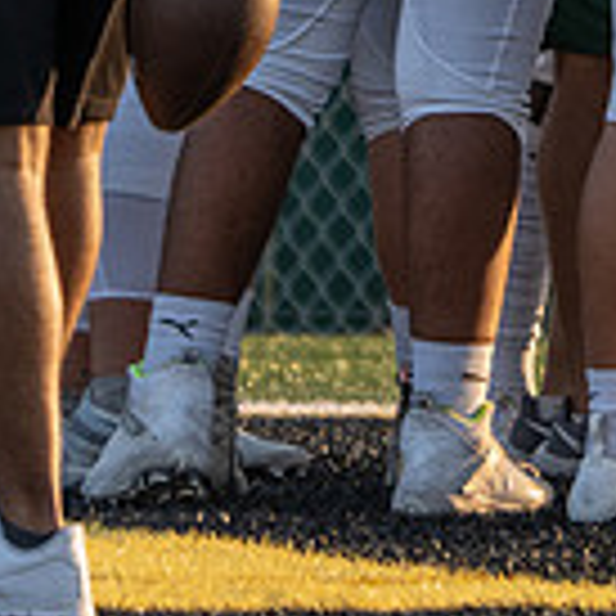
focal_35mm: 1580
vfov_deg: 1.1
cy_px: -345
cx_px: 892
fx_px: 31810
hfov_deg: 1.1
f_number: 5.6
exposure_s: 1/500
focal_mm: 333
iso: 320
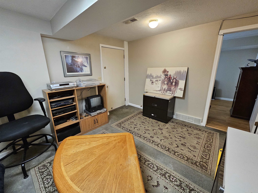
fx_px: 97
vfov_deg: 89.9
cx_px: 129
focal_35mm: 13
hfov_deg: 106.2
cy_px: 96
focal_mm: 2.2
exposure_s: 1/30
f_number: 2.2
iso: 500
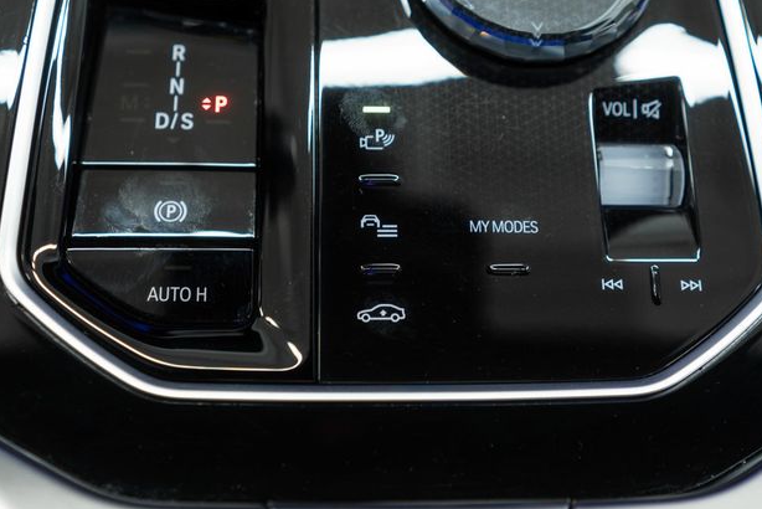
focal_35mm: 47
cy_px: 261
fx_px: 995
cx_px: 389
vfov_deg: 28.7
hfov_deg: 41.9
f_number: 3.2
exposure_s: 1/40
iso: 500
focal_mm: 28
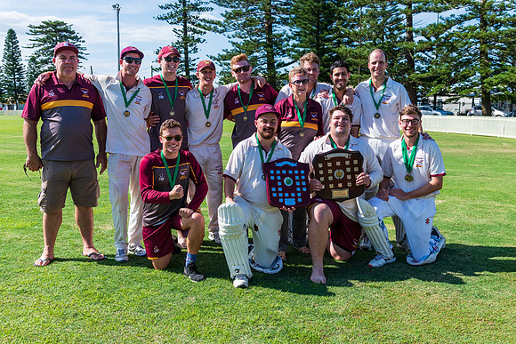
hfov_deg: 48.1
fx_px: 578
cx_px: 274
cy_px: 183
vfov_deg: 33.2
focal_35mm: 40
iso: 400
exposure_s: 1/1250
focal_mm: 38
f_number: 6.3
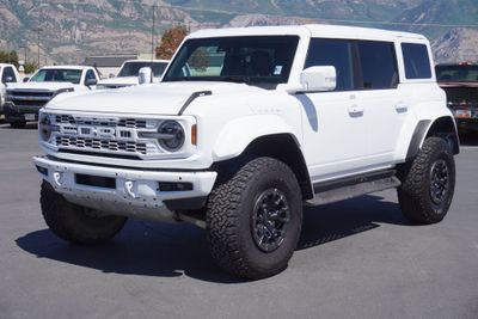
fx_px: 737
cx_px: 239
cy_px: 160
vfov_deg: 24.4
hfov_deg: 35.9
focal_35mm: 56
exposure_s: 1/250
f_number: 9
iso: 100
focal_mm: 37
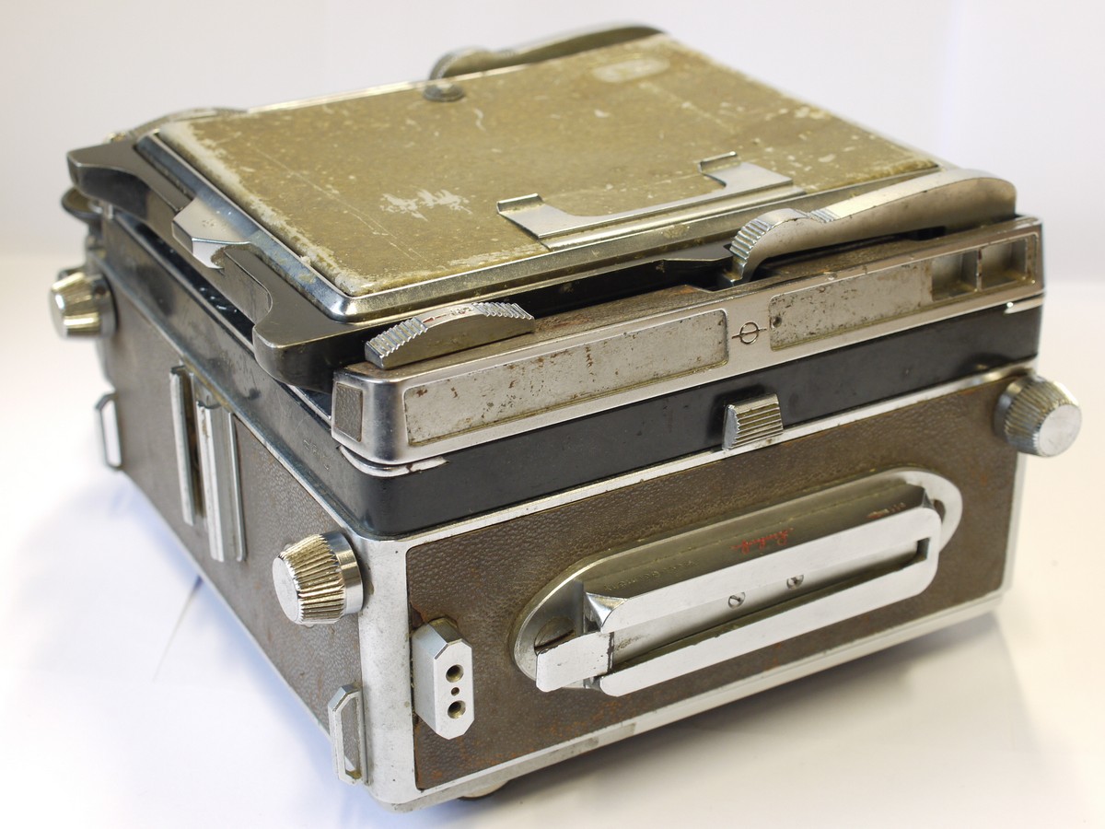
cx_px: 552
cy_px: 414
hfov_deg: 32.2
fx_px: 1915
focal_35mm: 60
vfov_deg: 24.4
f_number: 6.3
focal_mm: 30
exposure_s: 1/20
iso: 400
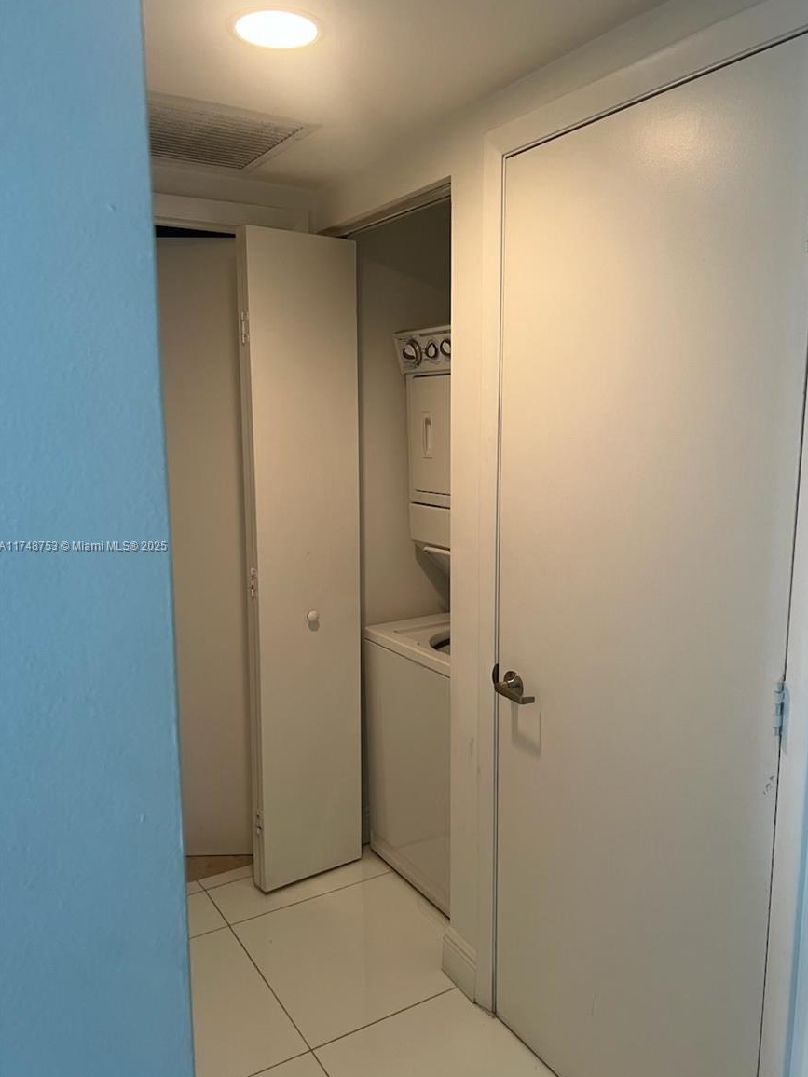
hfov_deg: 51.3
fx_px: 840
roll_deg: +0.8
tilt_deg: -8.1
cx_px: 416
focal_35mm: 27
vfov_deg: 65.3
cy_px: 547
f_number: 1.5
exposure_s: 1/60
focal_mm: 5.7
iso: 125
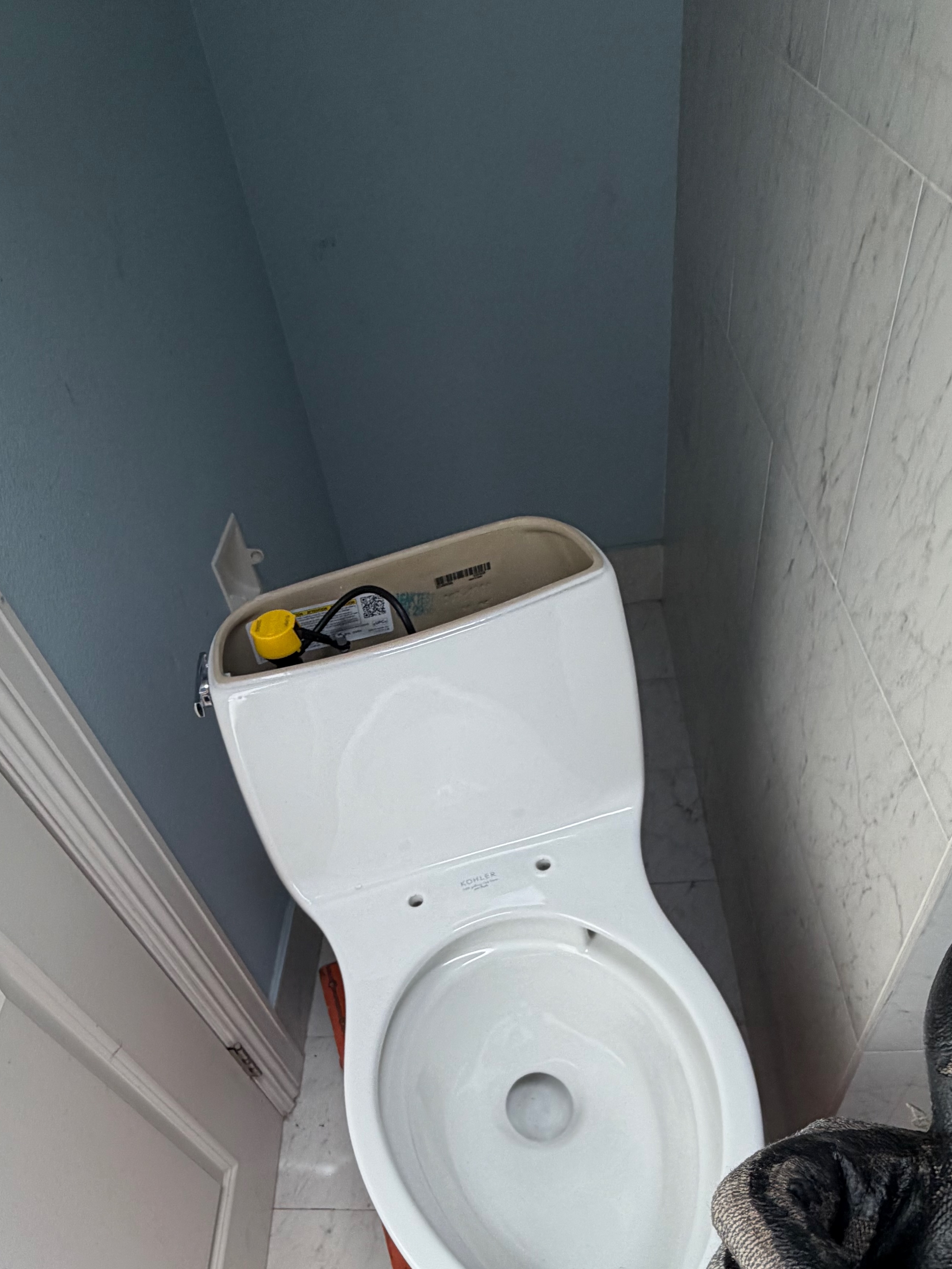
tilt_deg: -50.2
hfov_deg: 58.7
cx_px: 423
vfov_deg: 71.3
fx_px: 843
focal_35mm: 23
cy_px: 866
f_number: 2.2
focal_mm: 2.22
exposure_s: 1/121
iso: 100
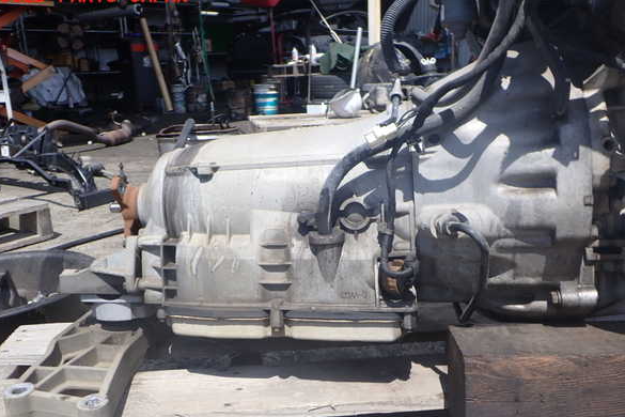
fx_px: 556
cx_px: 314
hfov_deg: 58.7
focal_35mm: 32
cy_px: 222
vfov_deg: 41.1
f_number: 3.2
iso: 100
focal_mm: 5.4
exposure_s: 1/800
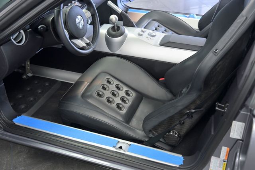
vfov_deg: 32.6
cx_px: 128
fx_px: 290
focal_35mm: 41
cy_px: 85
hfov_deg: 47.4
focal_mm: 41
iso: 1250
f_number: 4.5
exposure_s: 1/100
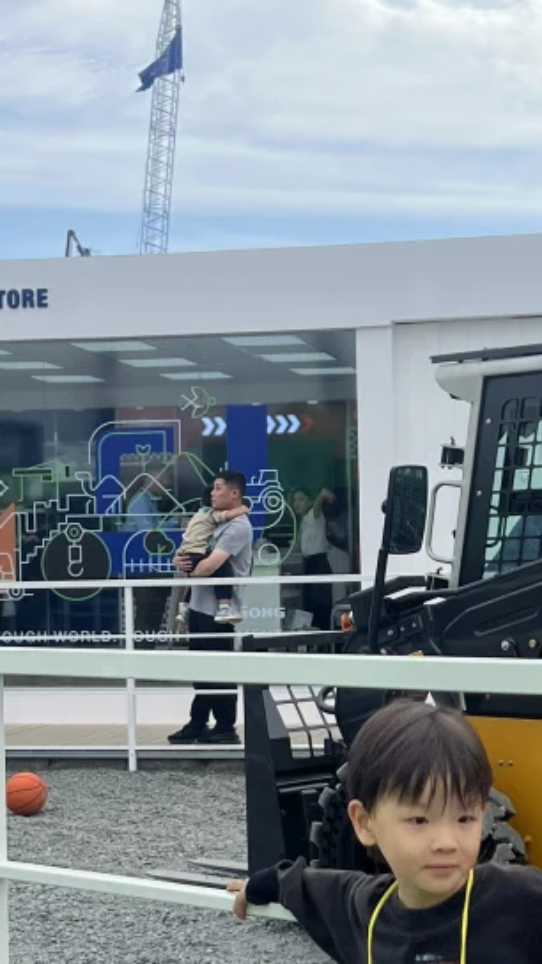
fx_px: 1916
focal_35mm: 75
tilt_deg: -1.7
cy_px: 588
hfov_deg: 16.1
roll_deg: +1.3
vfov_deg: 28.1
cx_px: 315
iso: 50
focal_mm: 5.7
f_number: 1.5
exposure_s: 1/5076
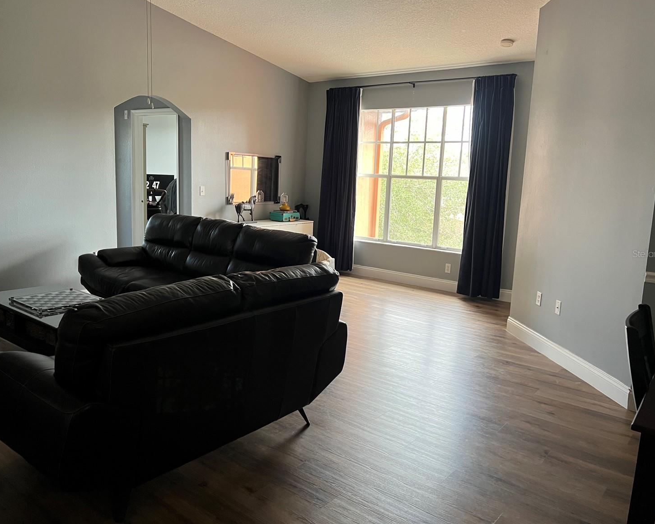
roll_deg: -2.0
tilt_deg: -9.7
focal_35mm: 28
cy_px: 253
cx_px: 314
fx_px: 543
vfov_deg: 51.5
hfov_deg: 62.2
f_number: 1.5
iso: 80
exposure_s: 1/60
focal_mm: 5.7
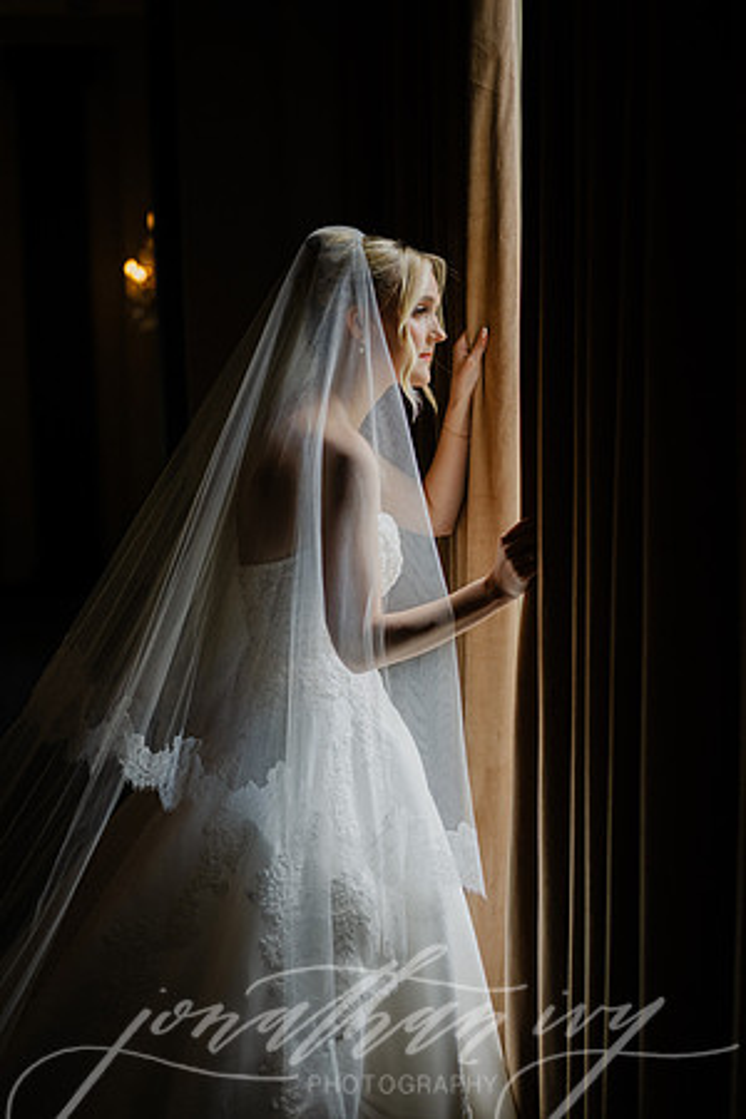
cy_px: 560
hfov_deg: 27.0
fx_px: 1554
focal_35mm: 50
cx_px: 373
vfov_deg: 39.6
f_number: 2
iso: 100
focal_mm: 50
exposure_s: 1/125
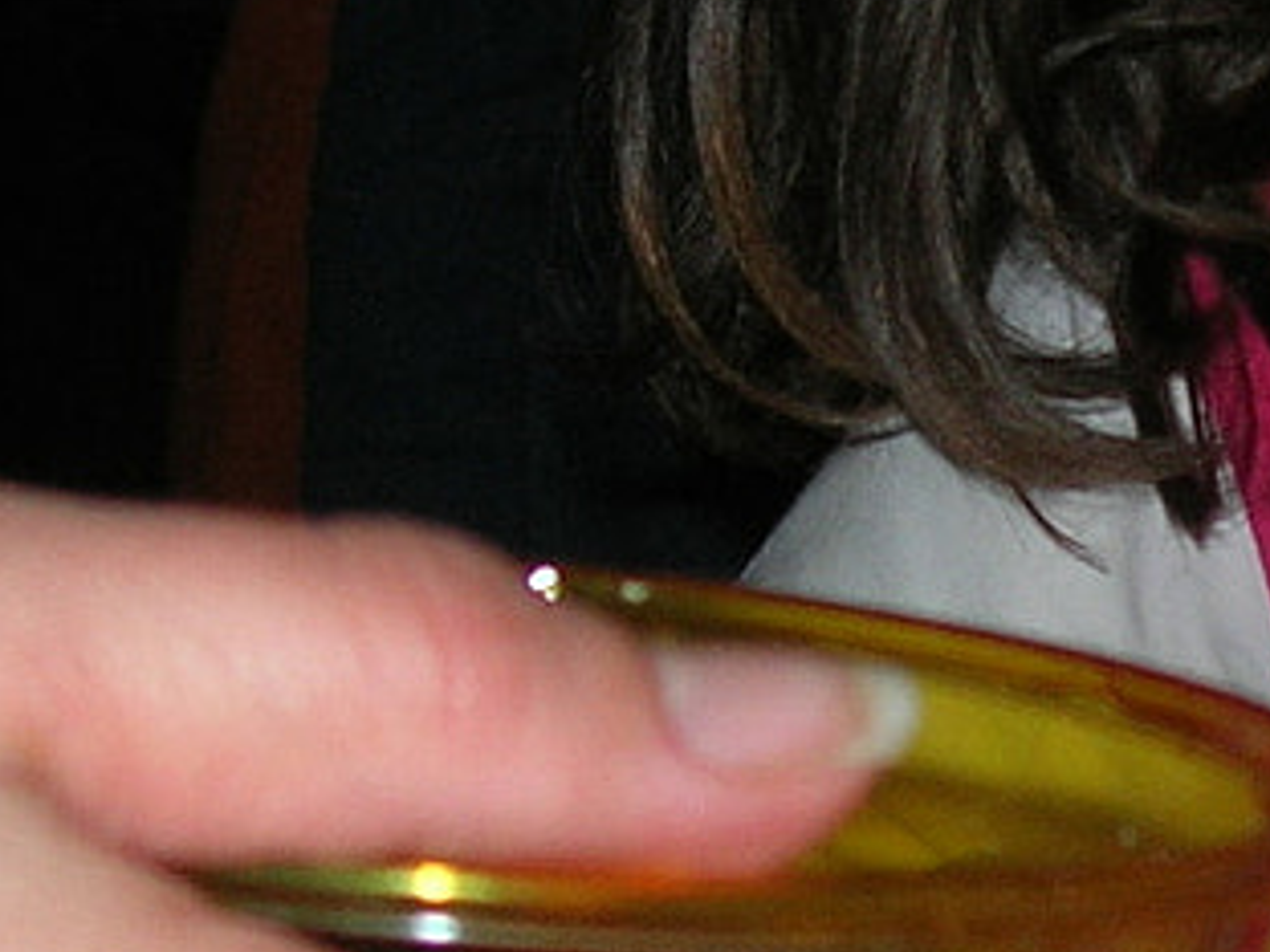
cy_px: 586
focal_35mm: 195
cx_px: 1620
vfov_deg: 7.6
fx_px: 7154
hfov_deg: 10.0
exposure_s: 1/60.1
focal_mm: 7.8
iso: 64
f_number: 2.8
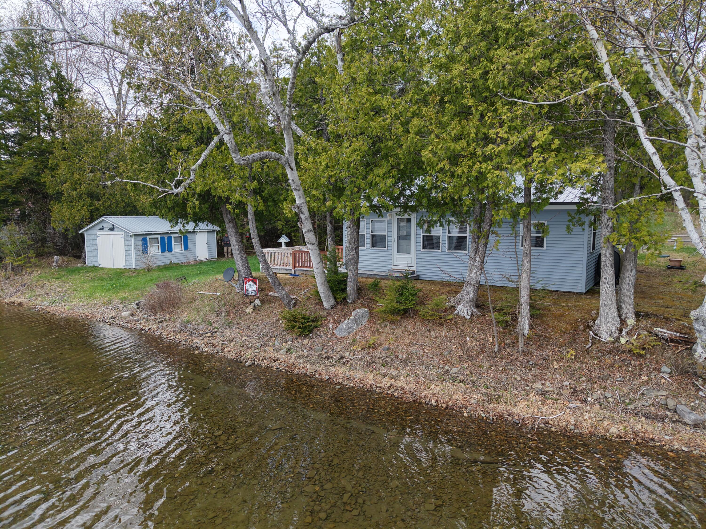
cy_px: 264
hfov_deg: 71.6
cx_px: 353
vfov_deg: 56.8
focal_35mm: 24
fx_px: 489
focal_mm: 8.67
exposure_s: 1/640
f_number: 1.8
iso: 100
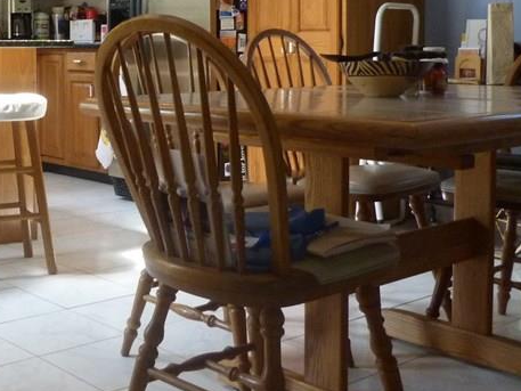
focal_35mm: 56
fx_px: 843
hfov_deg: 33.2
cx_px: 95
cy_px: 66
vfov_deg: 25.6
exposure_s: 1/60
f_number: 2.8
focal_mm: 4.5
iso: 320
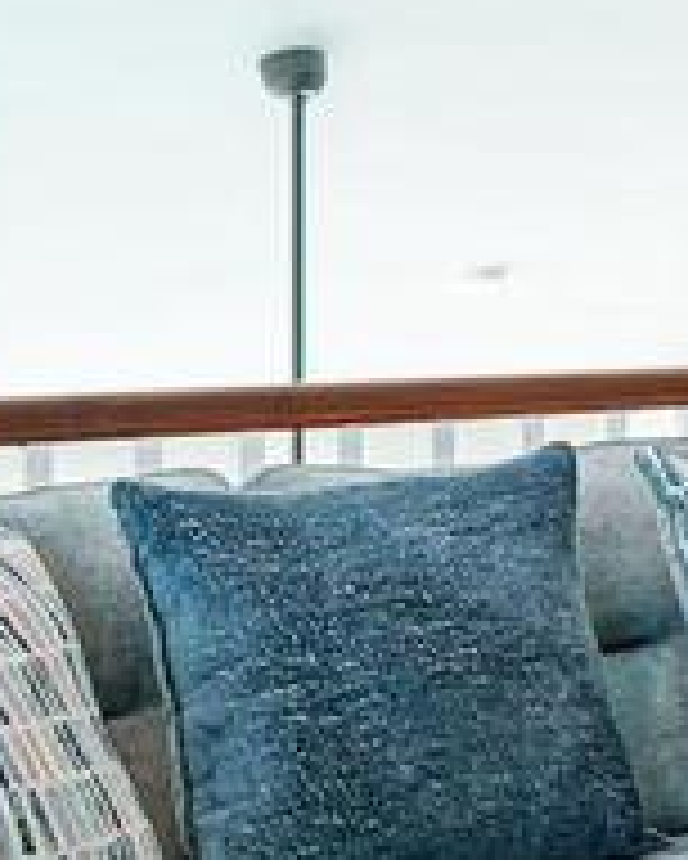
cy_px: 189
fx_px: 2696
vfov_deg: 18.0
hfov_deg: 11.5
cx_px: 1736
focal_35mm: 106
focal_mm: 10
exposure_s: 1/30
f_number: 2.8
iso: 125
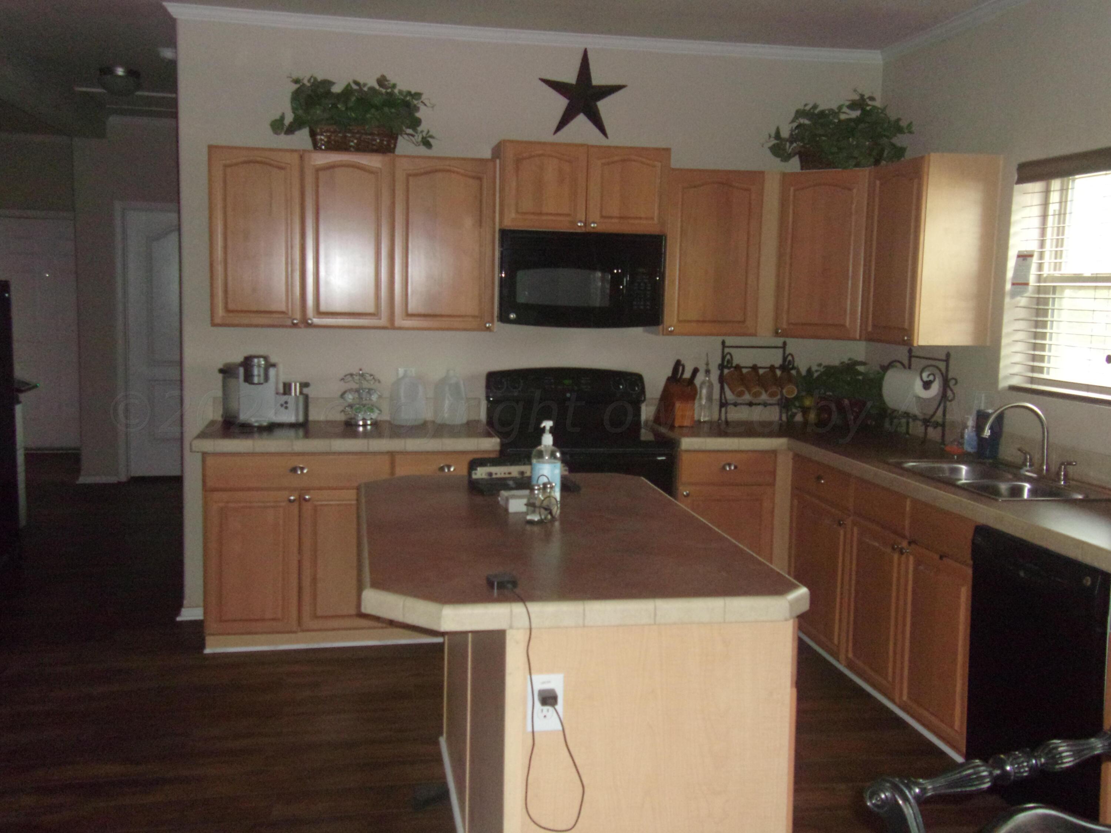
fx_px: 1091
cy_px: 416
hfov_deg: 54.0
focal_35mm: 34
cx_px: 556
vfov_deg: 41.8
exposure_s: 1/34
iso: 500
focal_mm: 6.1
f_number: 3.3
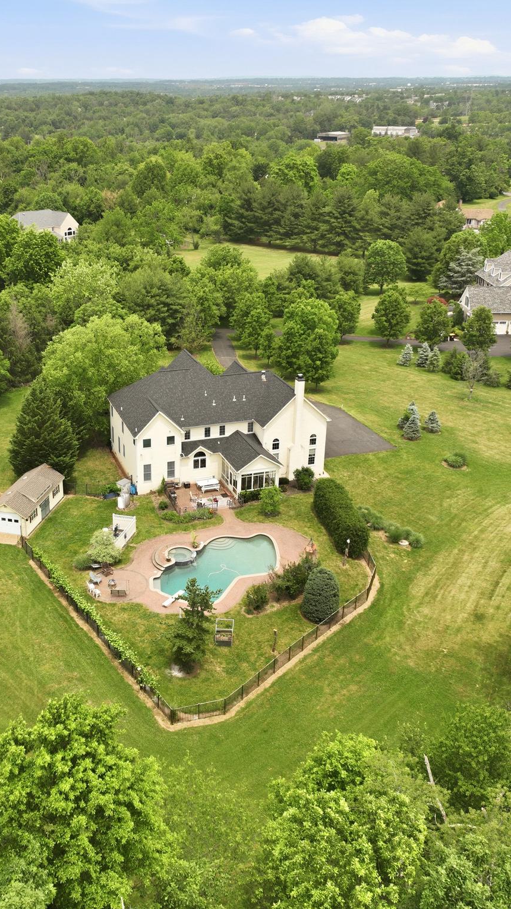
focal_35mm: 35
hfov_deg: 33.5
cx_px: 178
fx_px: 843
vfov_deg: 56.6
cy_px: 455
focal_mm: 12.3
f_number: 2.8
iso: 100
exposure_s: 1/1250
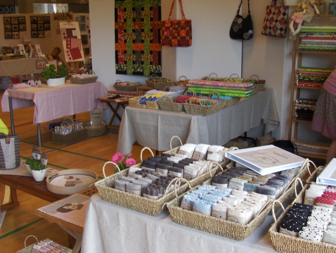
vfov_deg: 31.6
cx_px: 168
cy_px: 126
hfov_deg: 41.2
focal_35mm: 46
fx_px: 447
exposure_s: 1/65.8
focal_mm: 7.4
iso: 200
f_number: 3.6
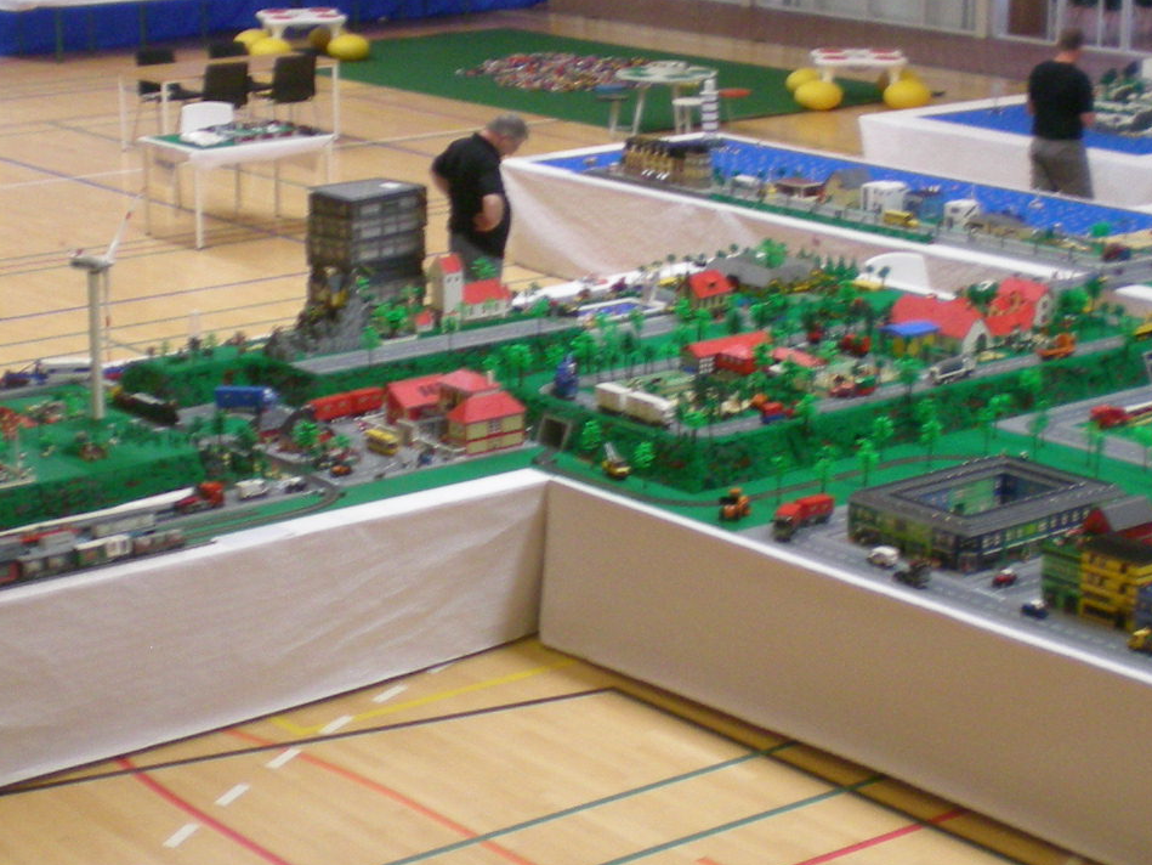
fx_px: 2729
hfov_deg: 23.8
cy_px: 384
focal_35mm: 82
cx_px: 524
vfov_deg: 18.0
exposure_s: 1/53.6
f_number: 3.1
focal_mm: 6.3
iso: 200
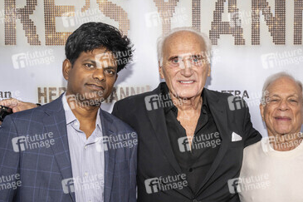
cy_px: 121
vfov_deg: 28.6
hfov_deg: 41.8
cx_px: 177
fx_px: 395
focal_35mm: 47
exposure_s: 1/200
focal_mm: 38
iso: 640
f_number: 6.3
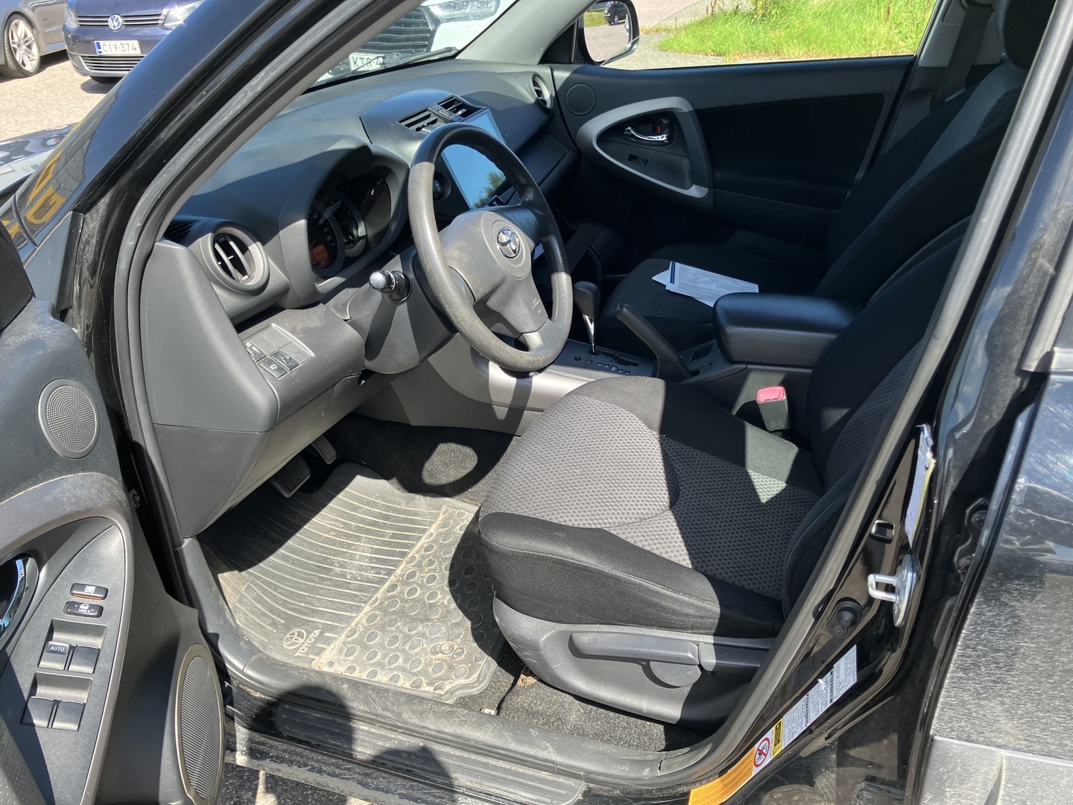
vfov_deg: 49.7
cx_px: 536
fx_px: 868
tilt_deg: -21.8
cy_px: 402
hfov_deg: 63.4
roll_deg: +0.8
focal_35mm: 28
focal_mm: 3.99
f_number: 1.8
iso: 32
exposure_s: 1/311
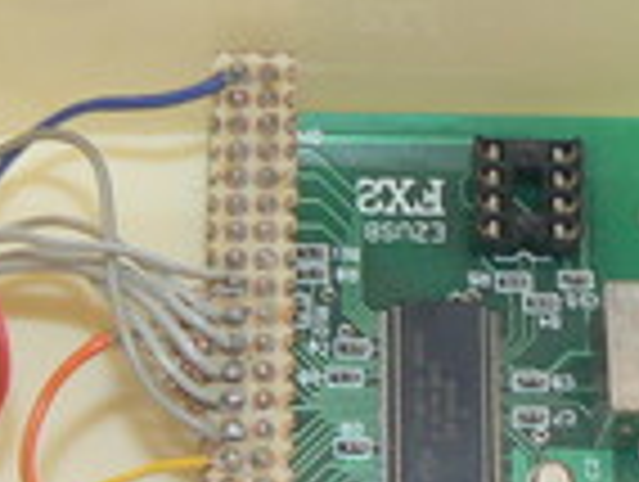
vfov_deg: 13.0
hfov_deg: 17.2
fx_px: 2108
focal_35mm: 114
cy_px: 212
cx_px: 292
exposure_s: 1/10
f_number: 2.8
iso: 100
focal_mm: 6
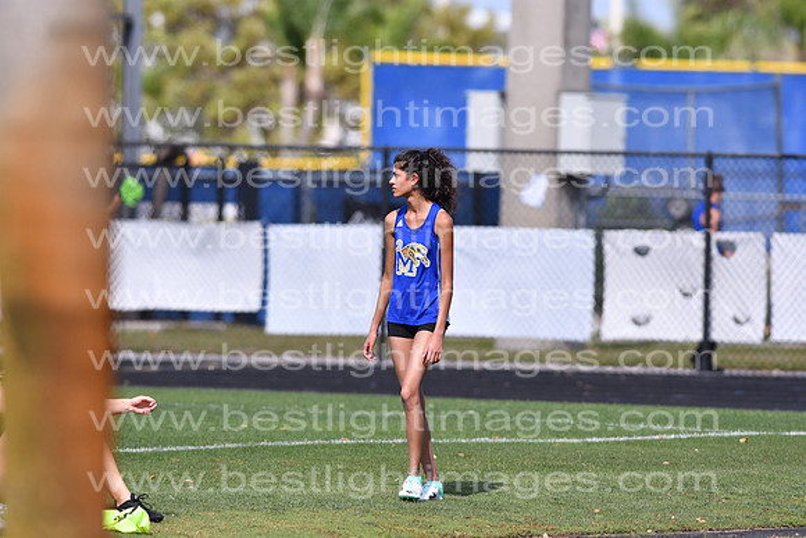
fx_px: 10077
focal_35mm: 450
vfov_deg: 3.1
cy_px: 269
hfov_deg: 4.6
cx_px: 403
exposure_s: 1/6400
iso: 400
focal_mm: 300
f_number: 4
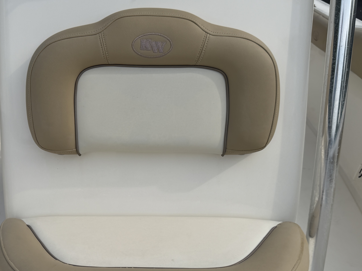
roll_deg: +0.7
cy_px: 195
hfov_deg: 44.4
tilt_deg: -35.5
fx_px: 439
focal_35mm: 42
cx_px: 131
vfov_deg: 33.8
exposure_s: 1/5714
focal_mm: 6.76
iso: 80
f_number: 1.78
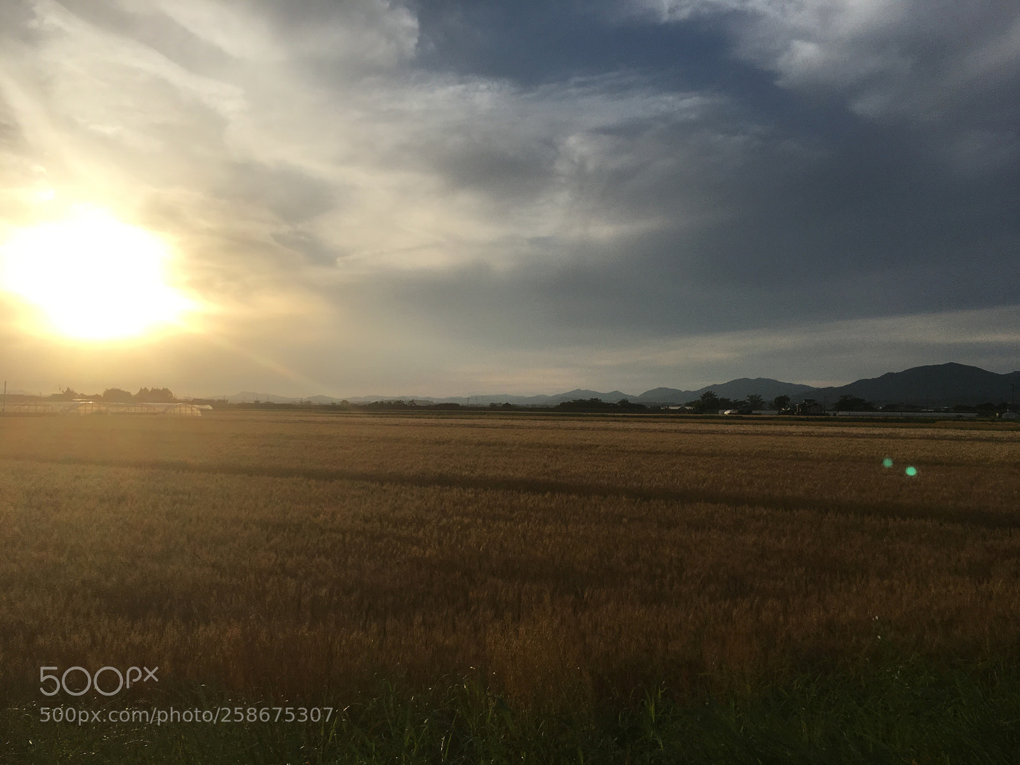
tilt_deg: +4.0
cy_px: 382
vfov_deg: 48.2
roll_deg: -1.9
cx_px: 510
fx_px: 855
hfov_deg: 61.7
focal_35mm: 29
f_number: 2.2
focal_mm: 4.15
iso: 25
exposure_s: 1/2331
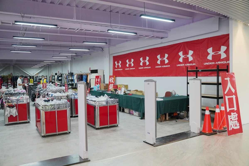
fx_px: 201
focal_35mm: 29
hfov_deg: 63.6
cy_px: 83
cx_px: 124
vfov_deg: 45.0
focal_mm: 29
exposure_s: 1/160
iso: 2000
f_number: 2.8
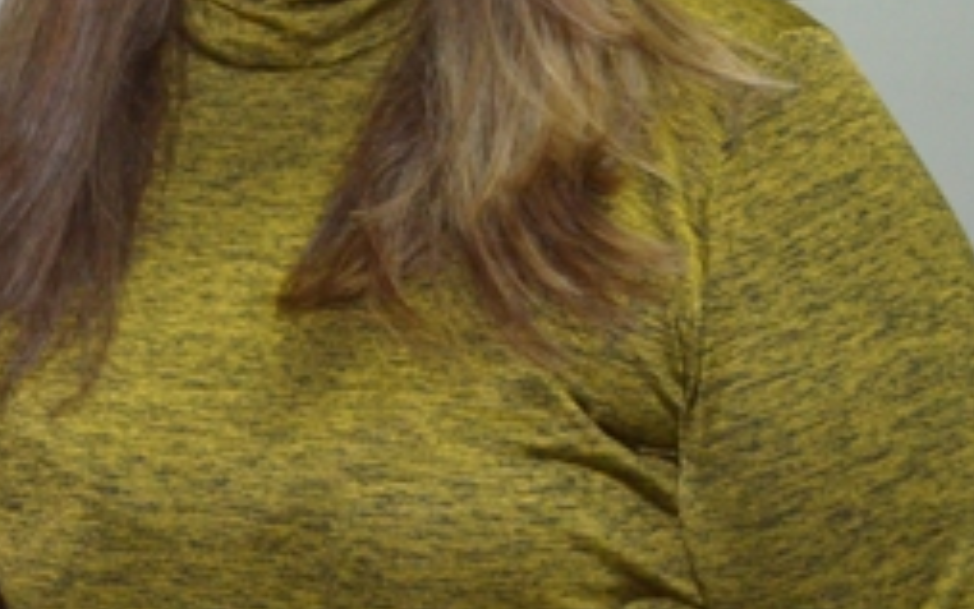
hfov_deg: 20.0
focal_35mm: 100
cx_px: -54
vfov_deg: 12.9
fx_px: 2656
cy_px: -34
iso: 3200
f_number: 4.2
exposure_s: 1/60
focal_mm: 26
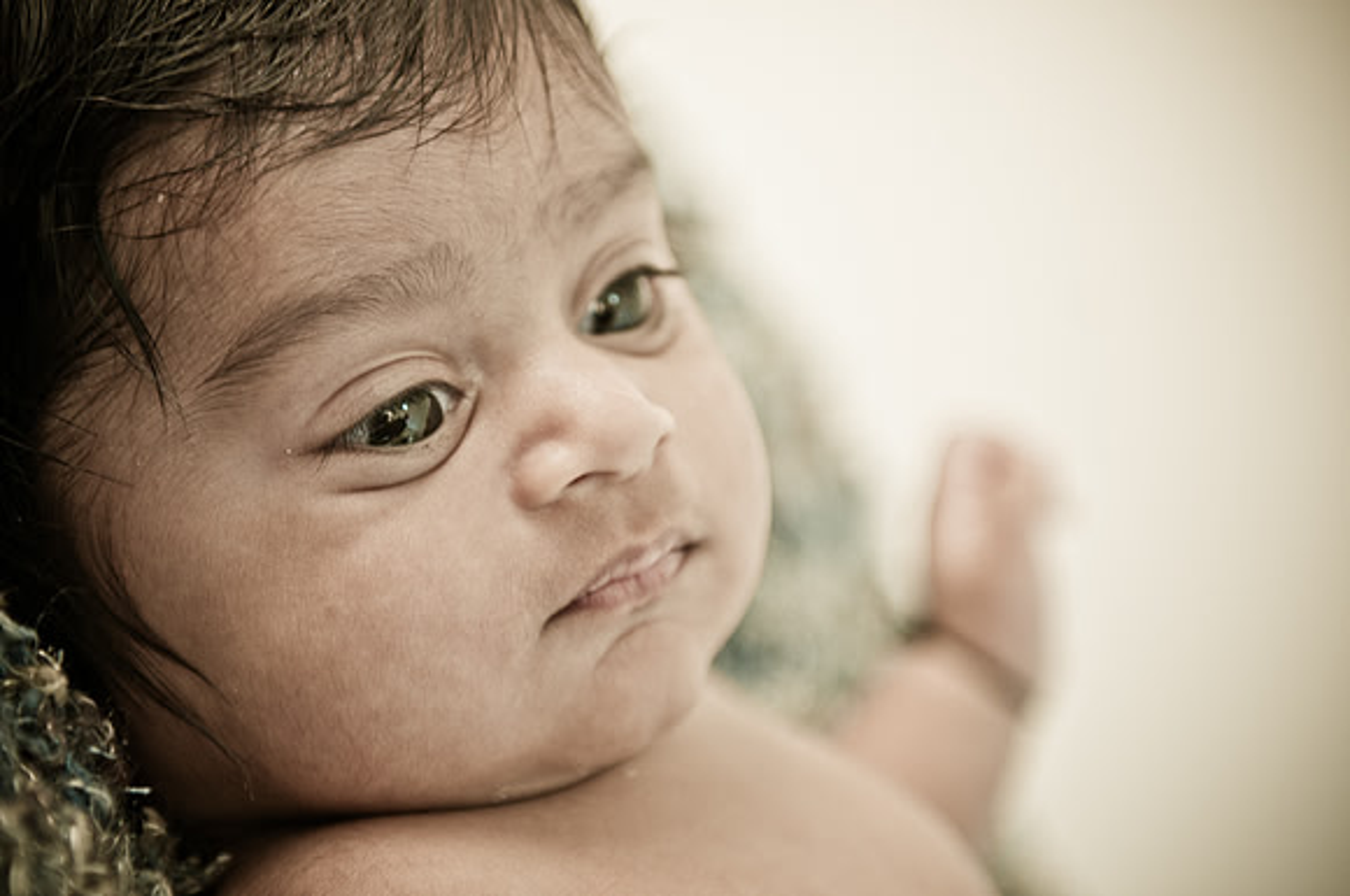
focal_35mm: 105
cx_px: 675
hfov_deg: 19.5
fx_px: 3932
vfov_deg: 13.0
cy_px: 448
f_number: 2.8
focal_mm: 70
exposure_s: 1/100
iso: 100
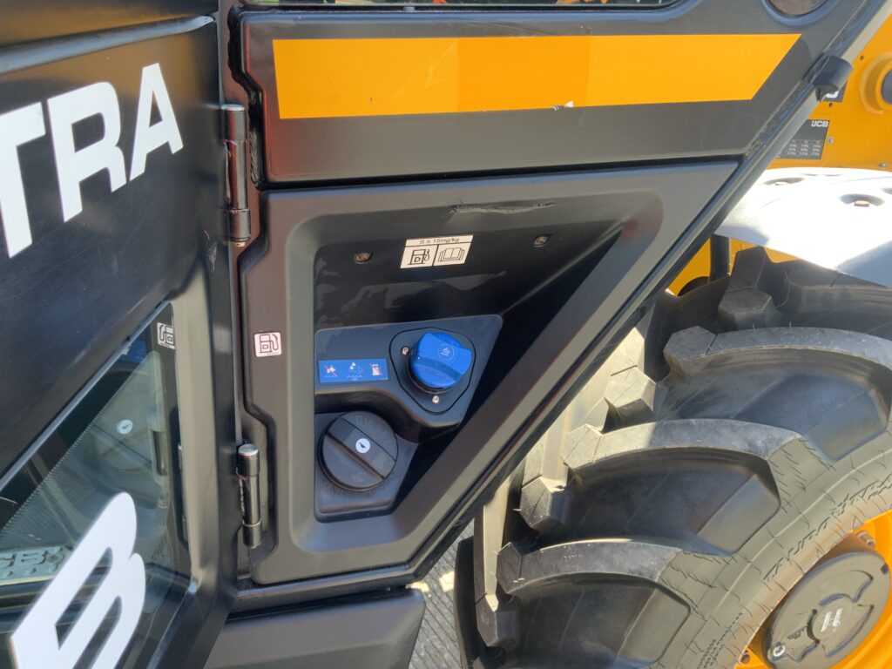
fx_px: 747
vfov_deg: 48.2
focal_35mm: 29
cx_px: 446
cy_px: 334
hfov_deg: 61.7
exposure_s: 1/122
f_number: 1.8
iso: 20
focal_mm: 3
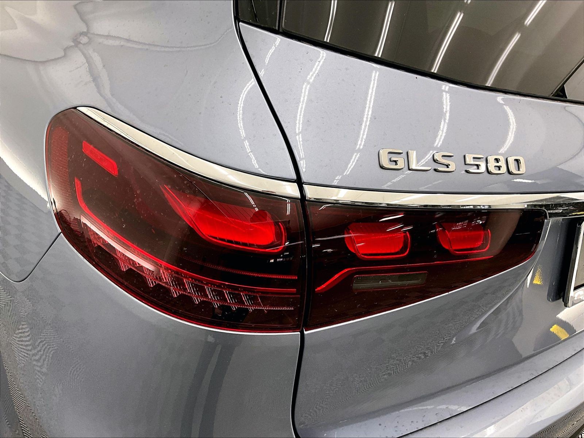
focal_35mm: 29
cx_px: 292
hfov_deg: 61.7
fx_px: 489
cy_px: 219
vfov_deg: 48.2
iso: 50
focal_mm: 3
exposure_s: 1/60
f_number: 1.8
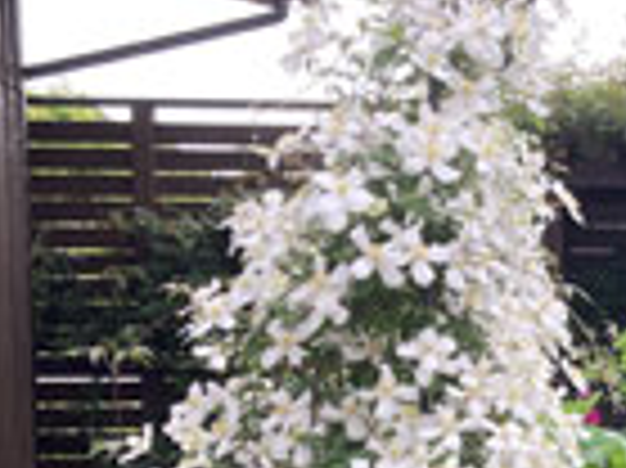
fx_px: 1753
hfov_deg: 18.1
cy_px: 504
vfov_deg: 14.9
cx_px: 932
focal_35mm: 97
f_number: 1.8
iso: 25
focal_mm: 3.99
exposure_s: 1/122
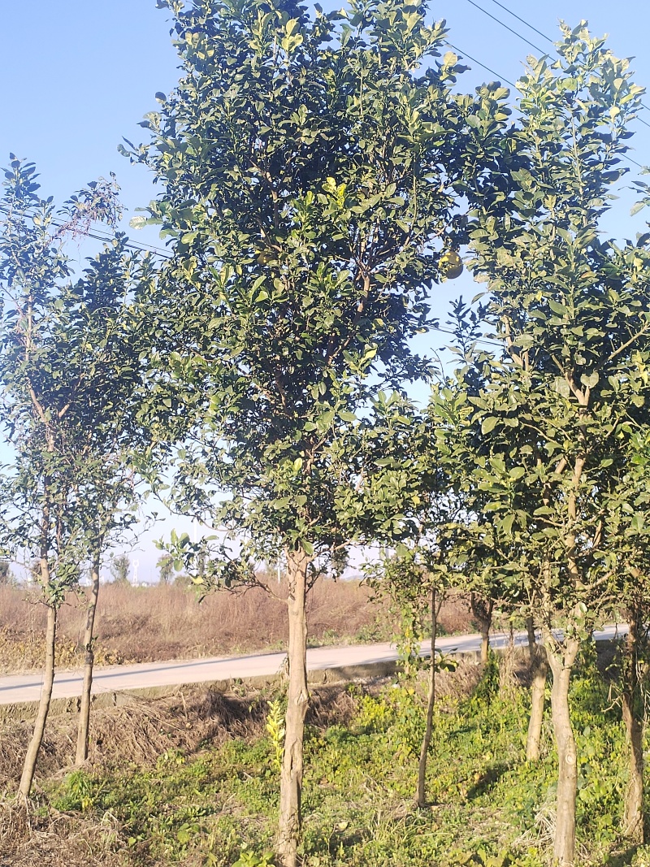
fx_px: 1052
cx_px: 325
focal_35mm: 42
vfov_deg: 44.8
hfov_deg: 34.3
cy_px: 434
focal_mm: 4.75
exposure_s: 1/399
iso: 100
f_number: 1.8
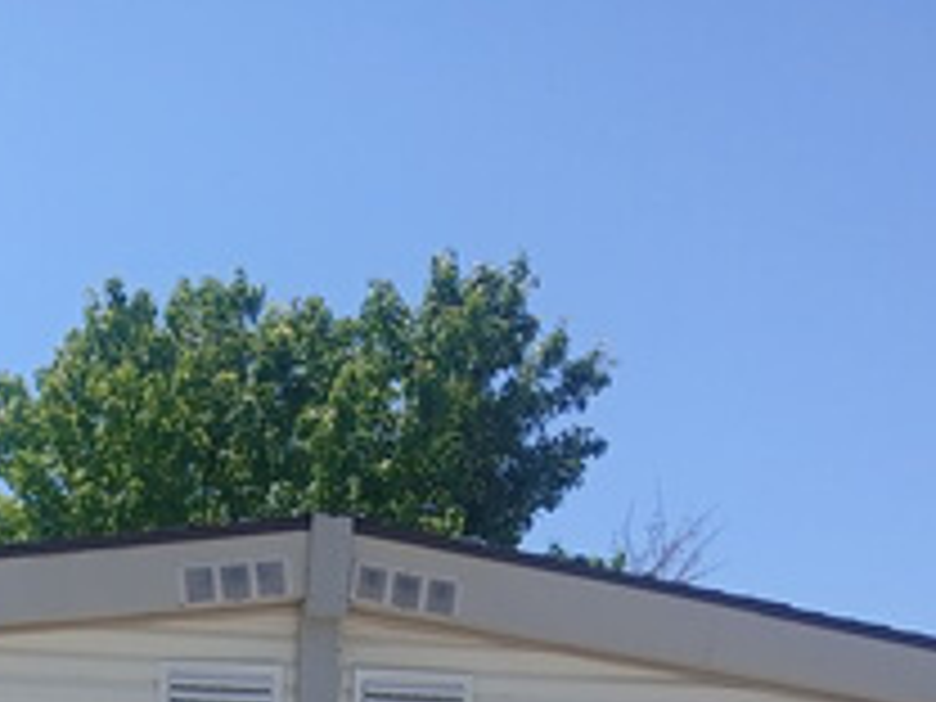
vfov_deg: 16.7
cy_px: 1071
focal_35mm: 80
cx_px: -32
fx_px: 2163
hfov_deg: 23.3
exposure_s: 1/607
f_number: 1.8
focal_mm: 3.98
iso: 20
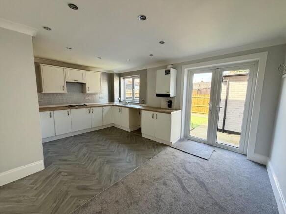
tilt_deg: -6.6
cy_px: 107
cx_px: 143
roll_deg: -0.2
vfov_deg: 85.7
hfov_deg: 102.1
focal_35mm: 14
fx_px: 116
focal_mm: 2.22
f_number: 2.2
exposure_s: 1/121
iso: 125
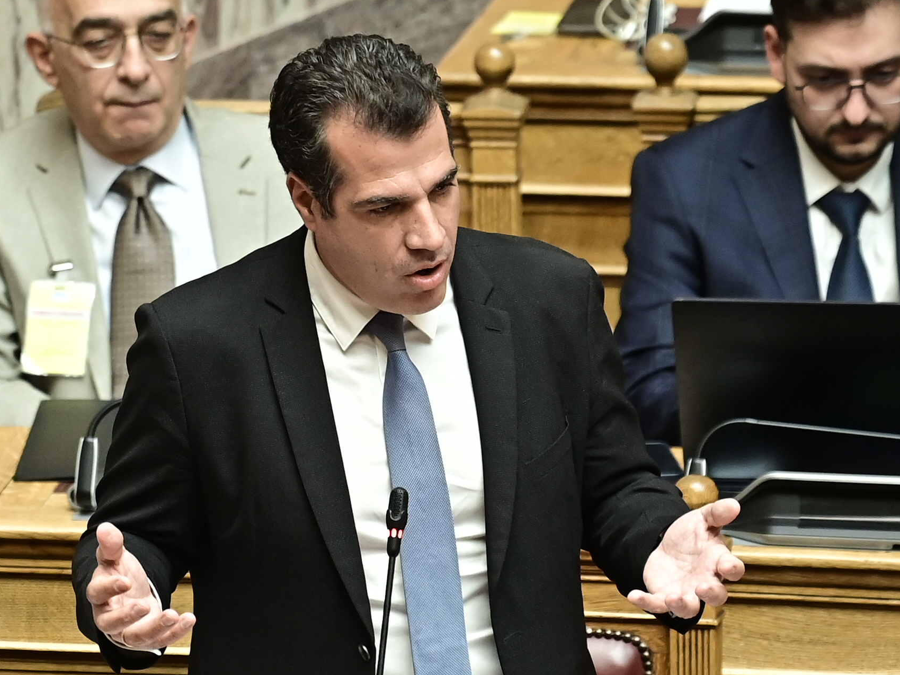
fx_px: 8475
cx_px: 421
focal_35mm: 326
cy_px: 336
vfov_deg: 4.6
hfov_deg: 6.1
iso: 1000
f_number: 3.2
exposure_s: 1/320
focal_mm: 200
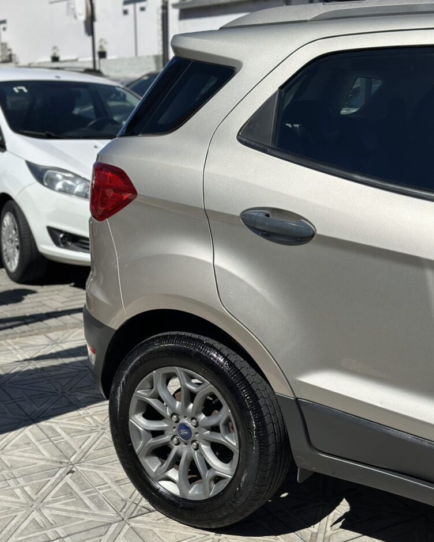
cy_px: 280
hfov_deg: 29.7
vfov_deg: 36.6
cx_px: 217
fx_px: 819
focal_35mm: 51
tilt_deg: -11.7
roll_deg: -1.2
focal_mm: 6.86
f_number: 1.78
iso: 100
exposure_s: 1/10870
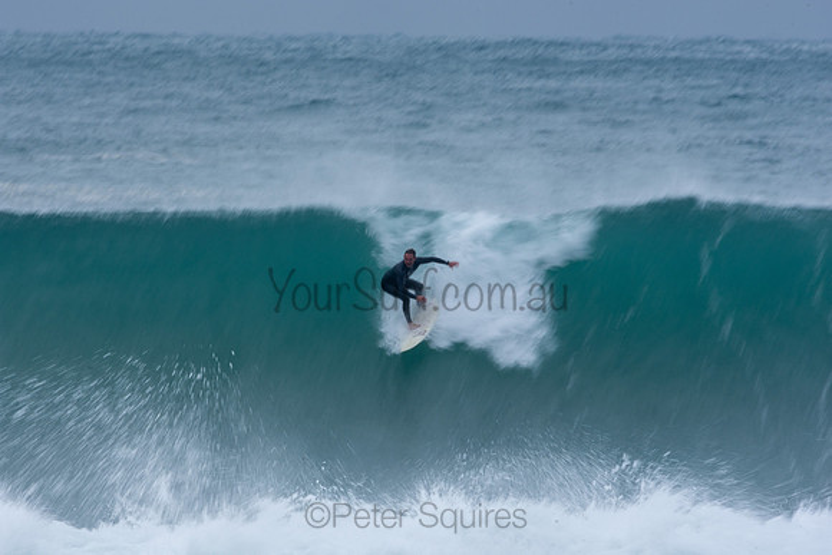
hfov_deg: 2.7
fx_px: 17337
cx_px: 416
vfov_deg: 1.8
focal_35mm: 750
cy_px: 278
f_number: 25
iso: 100
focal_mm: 500
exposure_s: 1/20
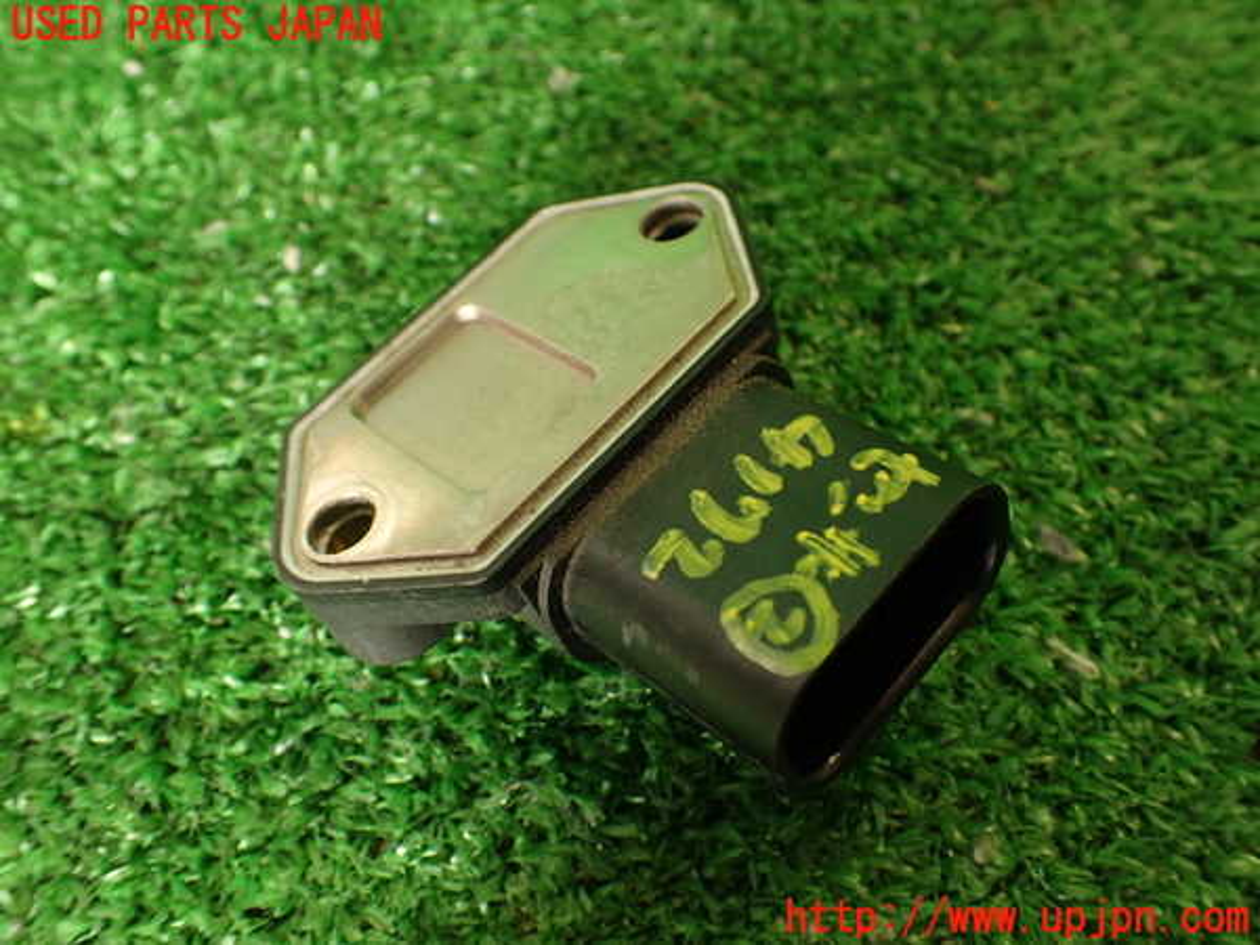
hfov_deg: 56.8
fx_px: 1165
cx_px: 630
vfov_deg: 44.2
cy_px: 472
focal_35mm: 32
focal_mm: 5.79
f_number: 2.4
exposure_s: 1/50
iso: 200
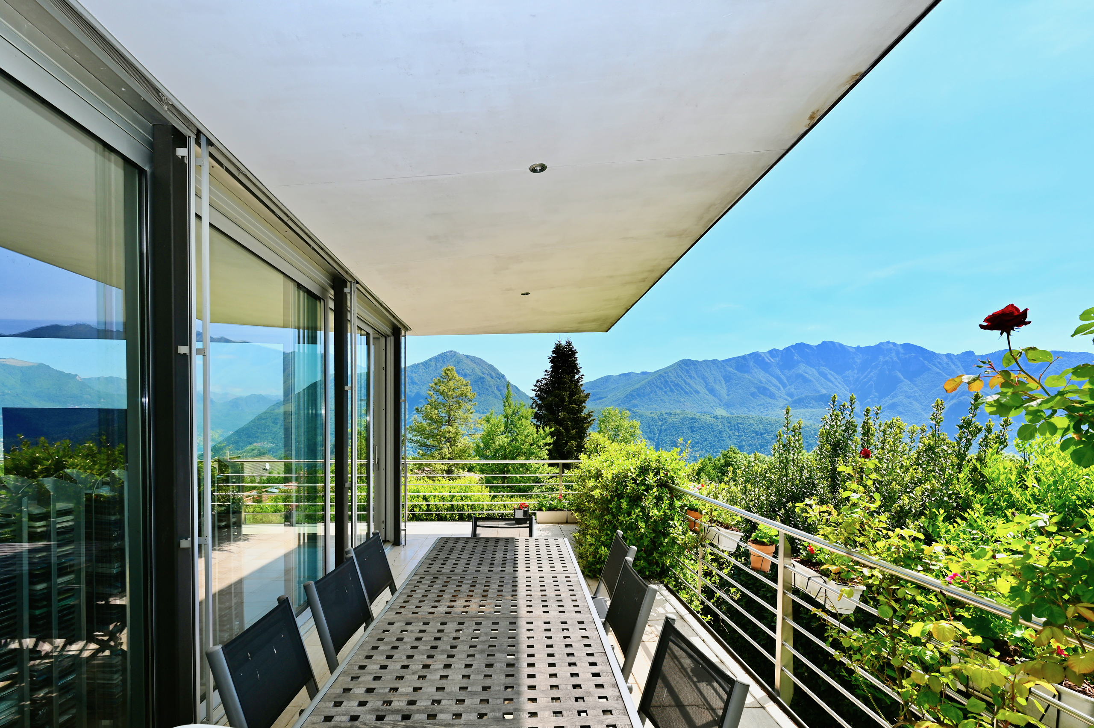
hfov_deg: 102.3
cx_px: 547
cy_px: 364
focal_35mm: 14
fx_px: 440
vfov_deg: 79.1
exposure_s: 1/200
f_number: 9
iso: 100
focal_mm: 14.5
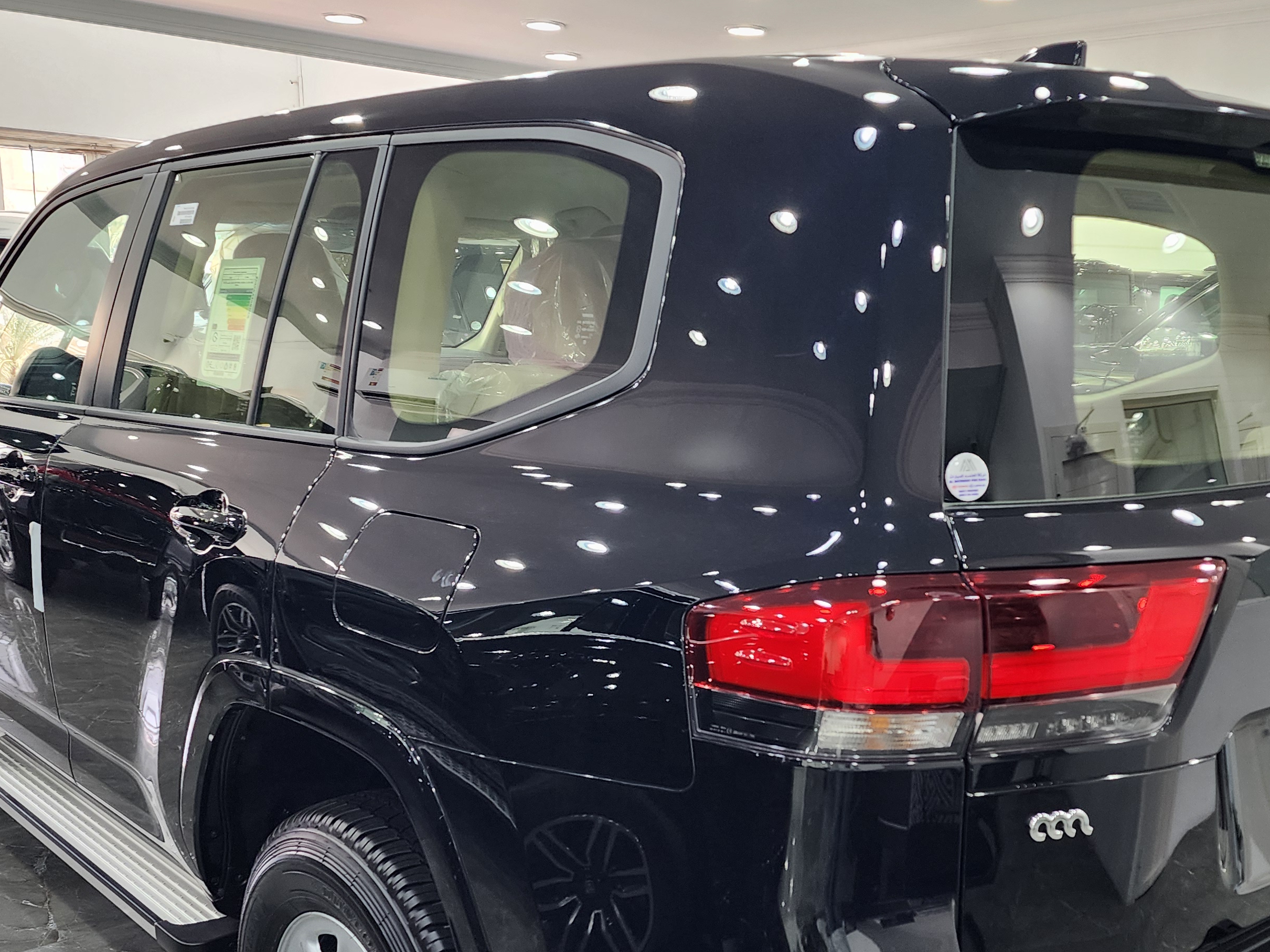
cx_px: 728
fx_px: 1394
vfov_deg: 37.4
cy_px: 625
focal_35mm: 38
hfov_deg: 48.8
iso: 125
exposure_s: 1/100
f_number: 1.8
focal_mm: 6.4
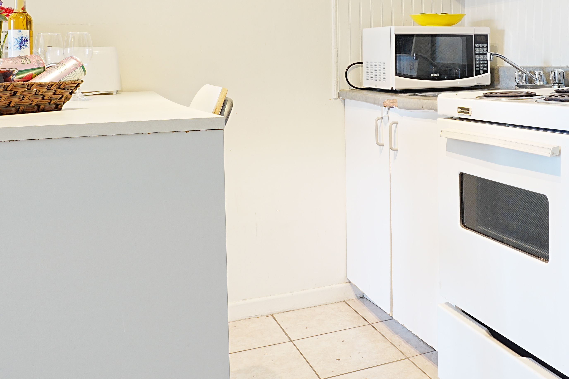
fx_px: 587
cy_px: 64
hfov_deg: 50.3
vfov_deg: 34.5
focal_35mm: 37
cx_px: 402
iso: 100
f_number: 8
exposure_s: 1
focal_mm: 11
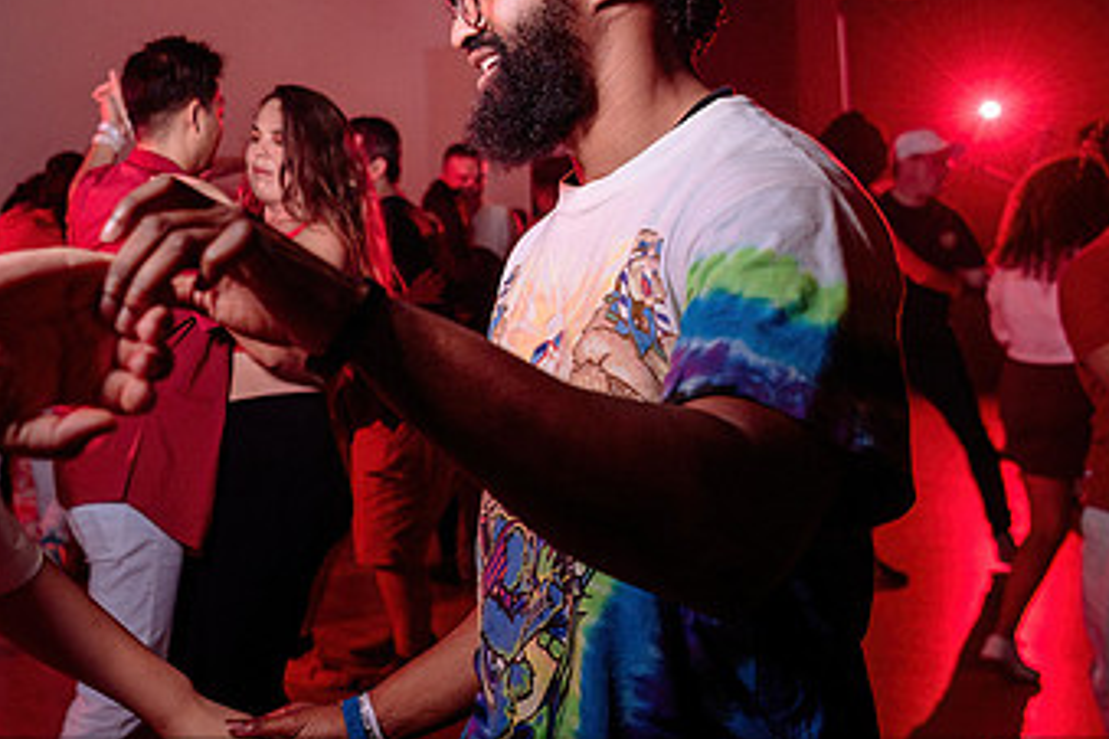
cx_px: 226
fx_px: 1633
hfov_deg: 36.3
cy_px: 214
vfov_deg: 25.3
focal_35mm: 53
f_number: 3.2
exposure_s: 1/100
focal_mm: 24
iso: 1000
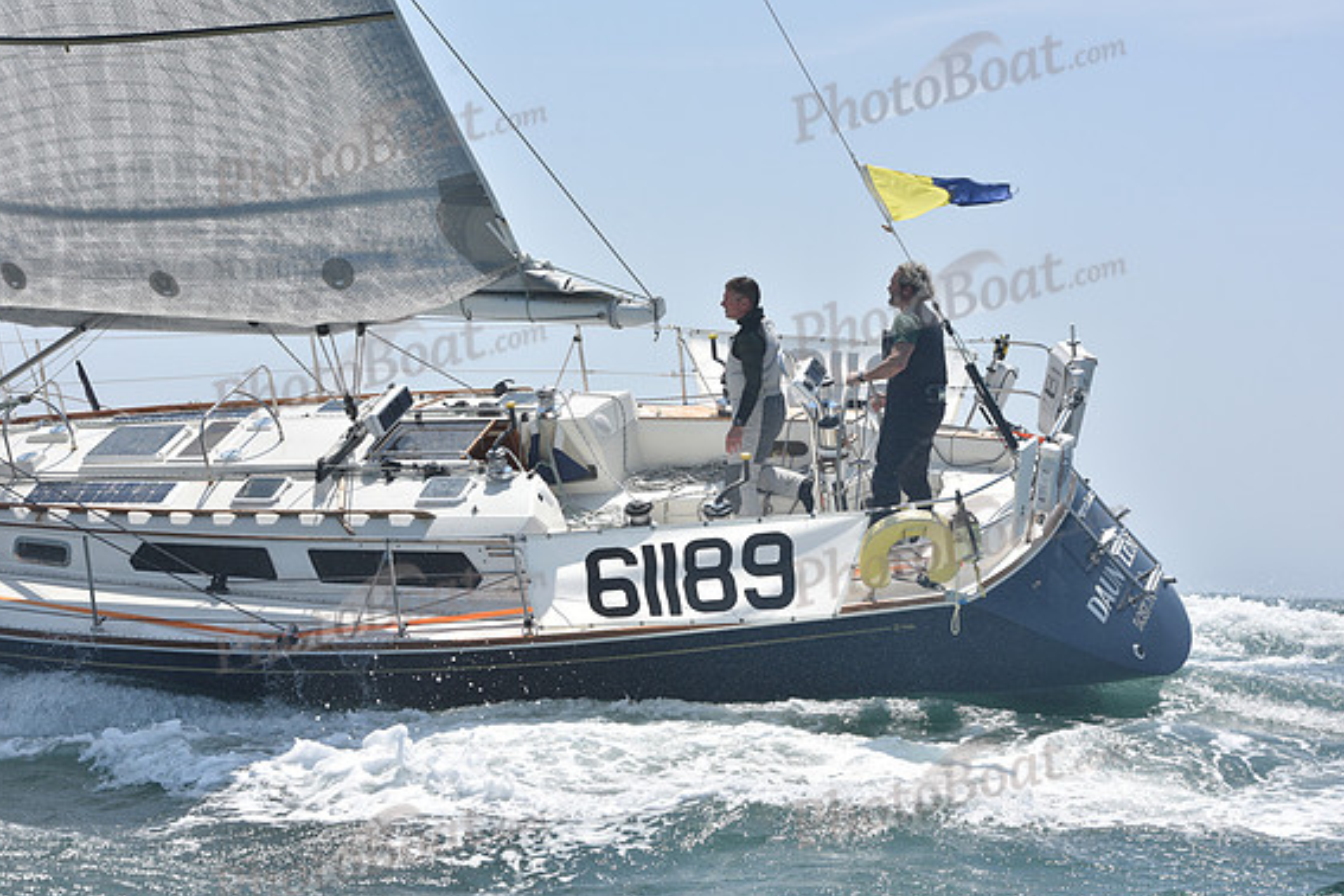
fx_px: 3285
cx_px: 671
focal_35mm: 88
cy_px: 456
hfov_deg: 23.1
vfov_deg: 15.5
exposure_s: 1/1000
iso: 320
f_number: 9
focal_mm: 86
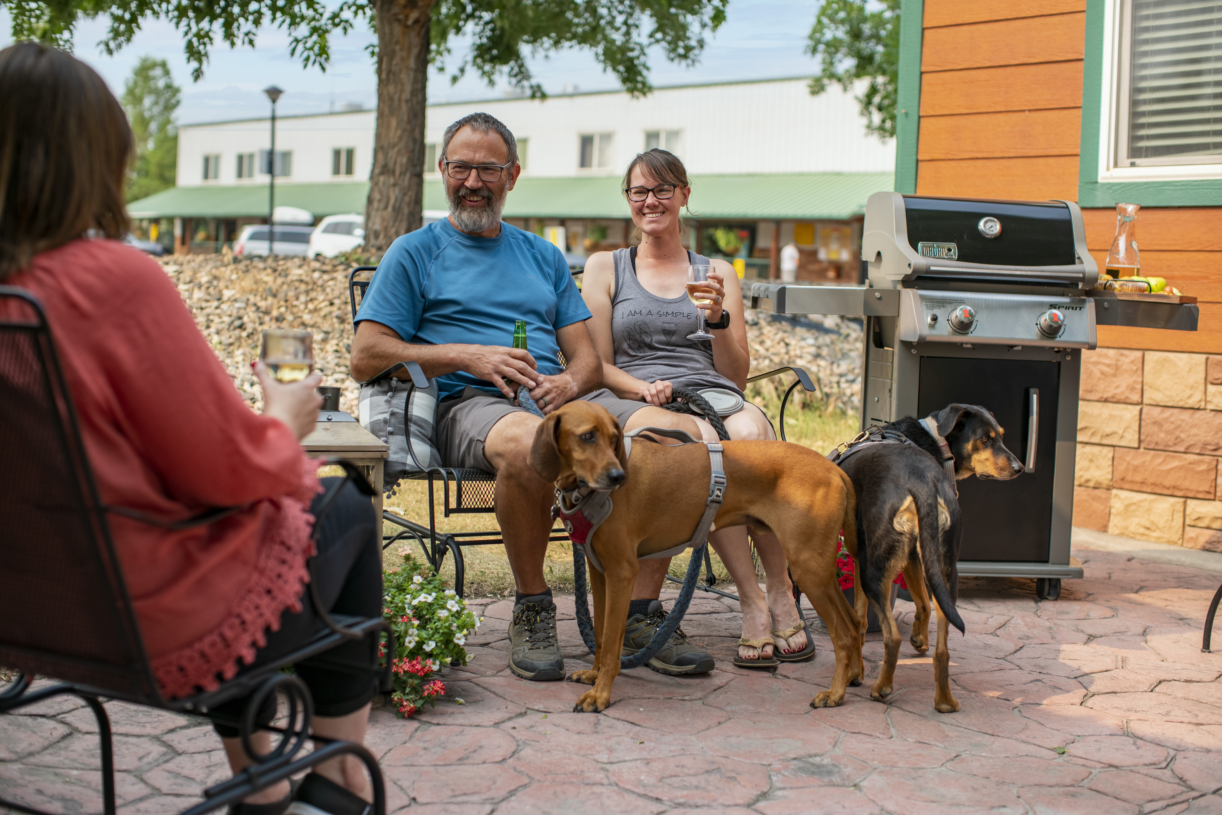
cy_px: 408
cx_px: 611
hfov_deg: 39.6
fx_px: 1697
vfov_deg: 27.0
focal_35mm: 50
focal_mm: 50
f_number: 2.8
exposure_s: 1/1250
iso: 800
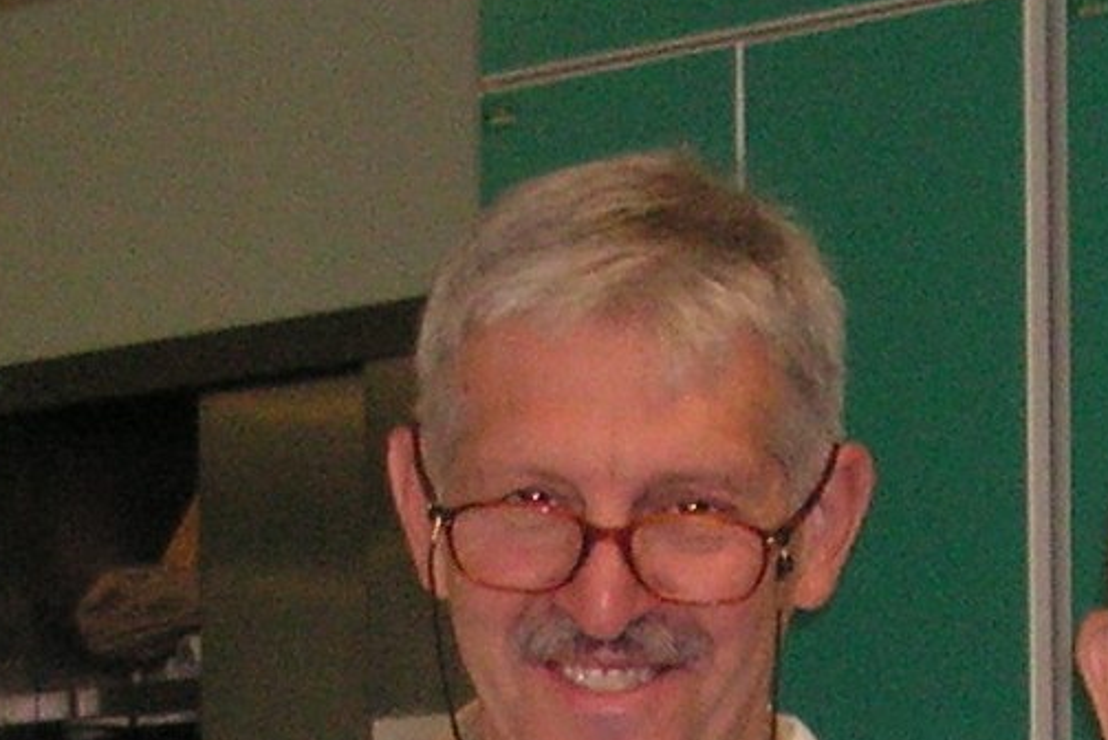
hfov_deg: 40.3
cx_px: 485
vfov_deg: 27.4
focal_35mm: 49
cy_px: 480
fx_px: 1509
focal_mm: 6.3
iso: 160
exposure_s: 1/45
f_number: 3.3
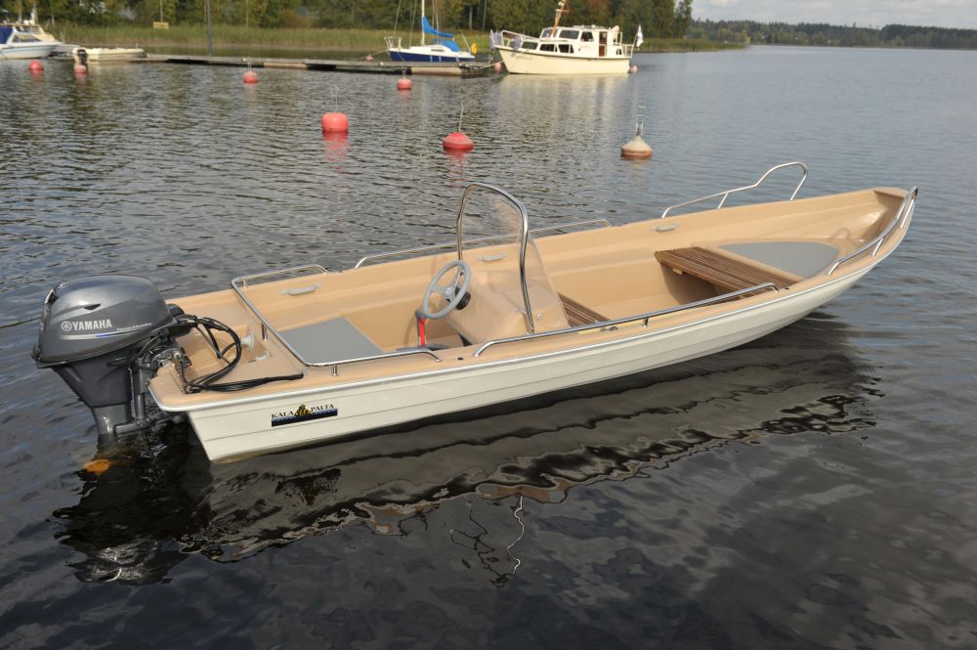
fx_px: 868
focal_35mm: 32
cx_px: 488
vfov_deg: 41.0
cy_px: 325
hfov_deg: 58.8
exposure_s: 1/1000
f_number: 5.6
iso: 250
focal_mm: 32
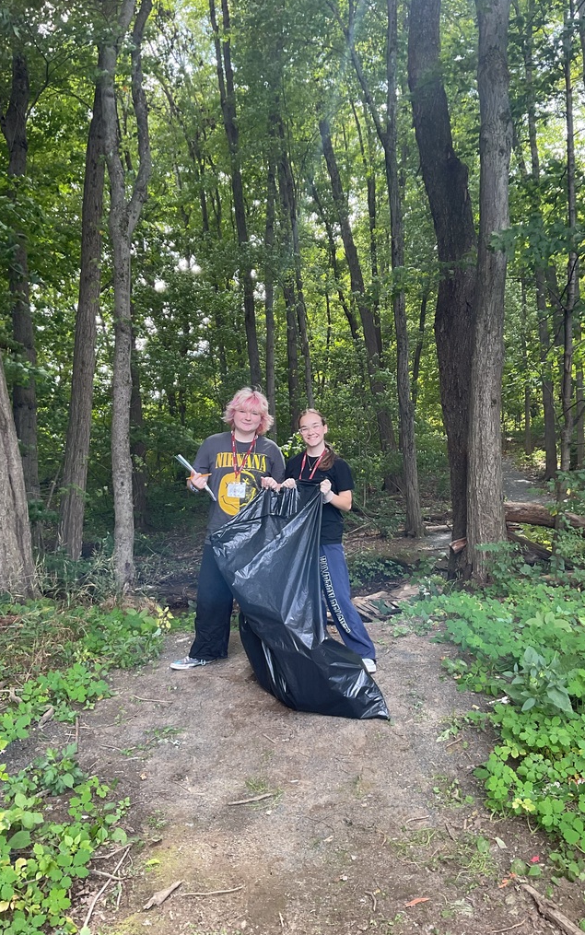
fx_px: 790
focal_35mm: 31
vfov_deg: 61.2
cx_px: 318
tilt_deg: -2.3
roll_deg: +1.7
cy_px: 465
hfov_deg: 40.6
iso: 40
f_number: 1.8
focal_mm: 3
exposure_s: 1/120
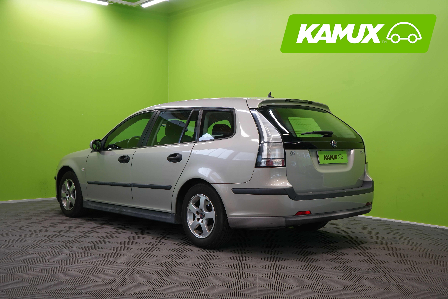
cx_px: 224
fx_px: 498
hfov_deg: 48.5
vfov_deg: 33.4
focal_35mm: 40
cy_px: 150
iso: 400
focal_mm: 40
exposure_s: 1/30
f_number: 5.6
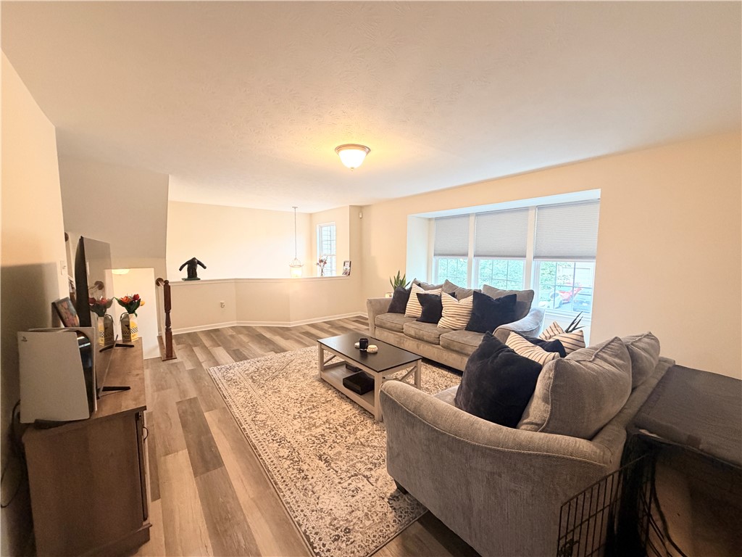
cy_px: 278
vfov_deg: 85.7
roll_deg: -0.8
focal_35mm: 14
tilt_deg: -4.7
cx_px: 371
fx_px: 300
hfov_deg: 102.1
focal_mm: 2.22
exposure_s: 1/60
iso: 400
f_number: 2.2
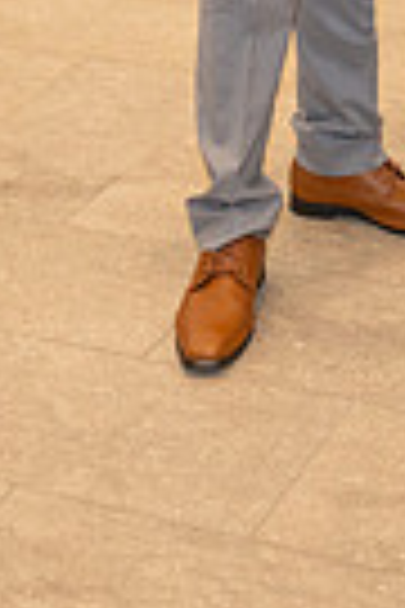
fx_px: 2025
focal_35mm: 120
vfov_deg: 15.6
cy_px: -324
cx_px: 381
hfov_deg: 11.3
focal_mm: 24
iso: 800
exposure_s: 1/160
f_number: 2.8
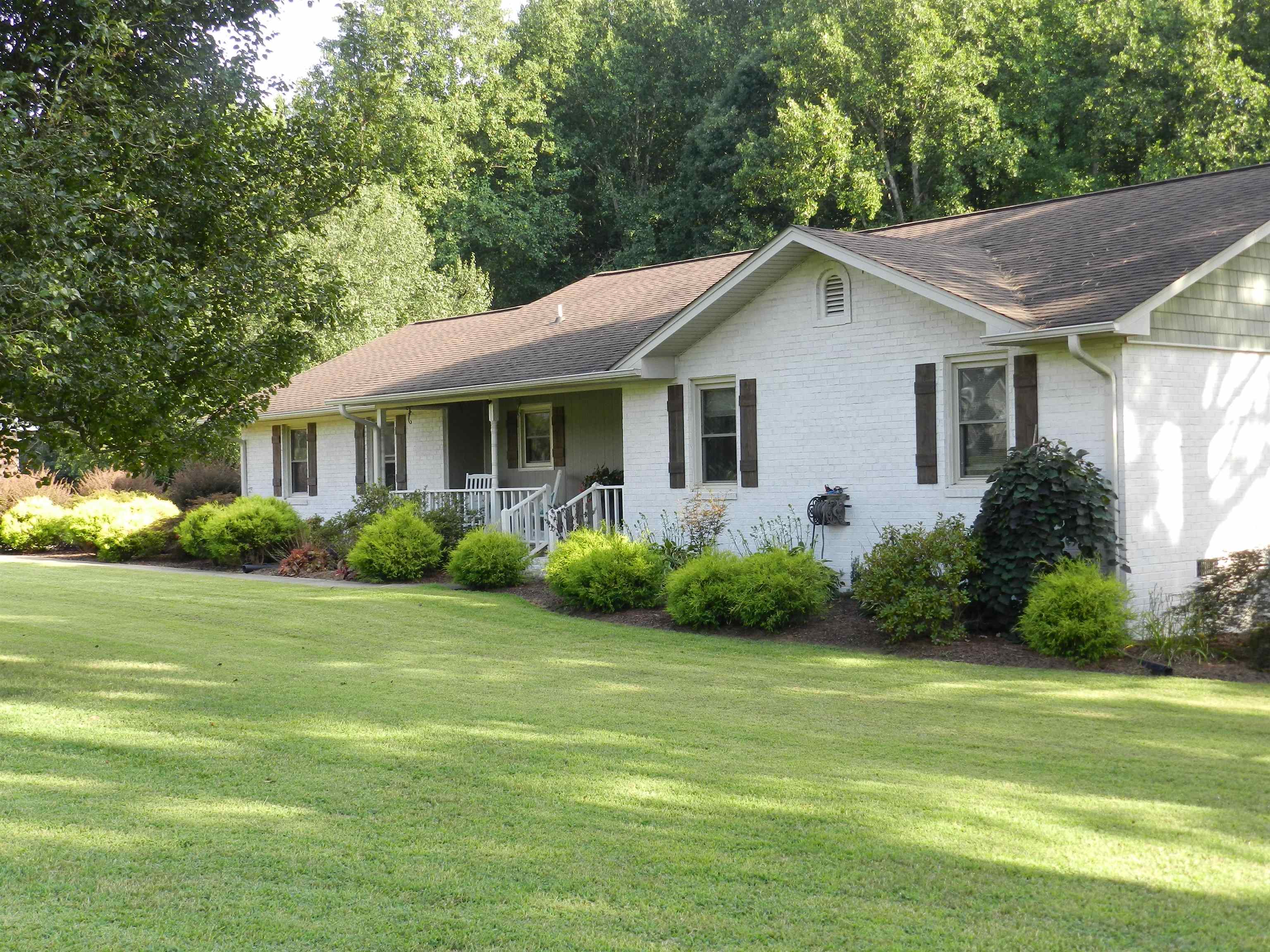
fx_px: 1688
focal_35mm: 46
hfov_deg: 41.2
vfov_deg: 31.5
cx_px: 635
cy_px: 476
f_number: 4.2
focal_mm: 8.1
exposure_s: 1/125
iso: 160
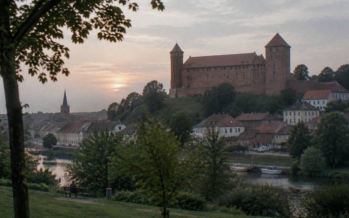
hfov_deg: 19.3
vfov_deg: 12.1
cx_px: 174
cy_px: 112
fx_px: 1027
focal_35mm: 108
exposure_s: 1/100
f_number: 2.8
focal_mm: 105
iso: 2500
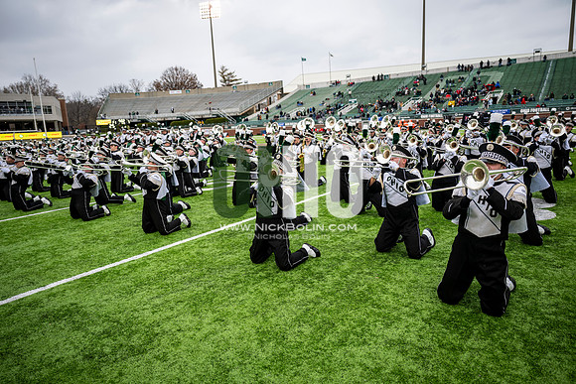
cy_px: 192
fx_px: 384
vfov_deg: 53.2
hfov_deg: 73.7
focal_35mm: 24
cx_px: 288
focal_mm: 24
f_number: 2.8
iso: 100
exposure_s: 1/500
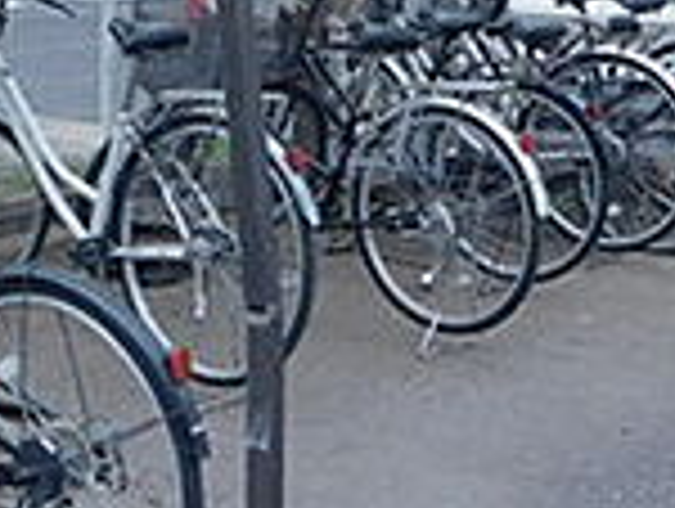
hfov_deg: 19.9
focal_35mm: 98
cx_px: 225
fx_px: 1914
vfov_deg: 14.9
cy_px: 18
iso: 125
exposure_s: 1/160
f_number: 3
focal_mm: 4
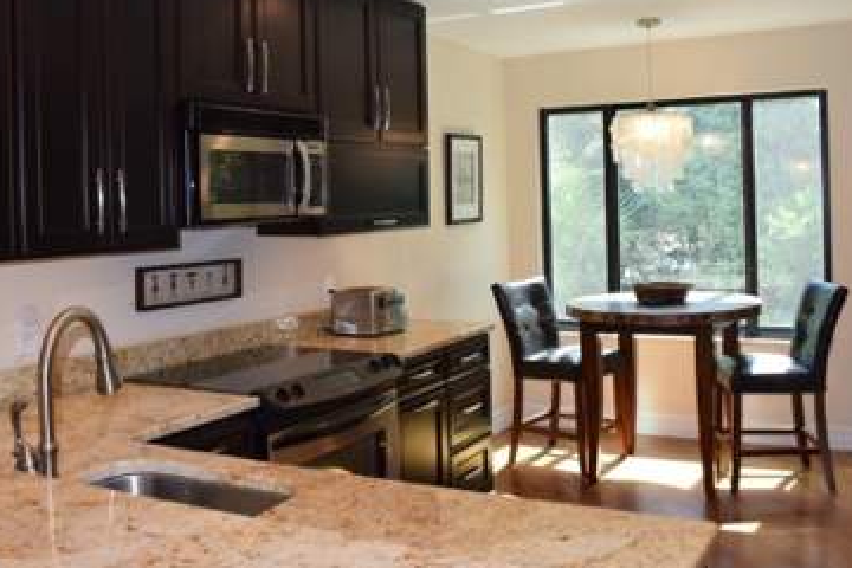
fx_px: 852
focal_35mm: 36
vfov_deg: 36.6
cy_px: 206
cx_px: 431
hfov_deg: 53.1
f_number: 5.6
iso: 800
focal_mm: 18
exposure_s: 1/125
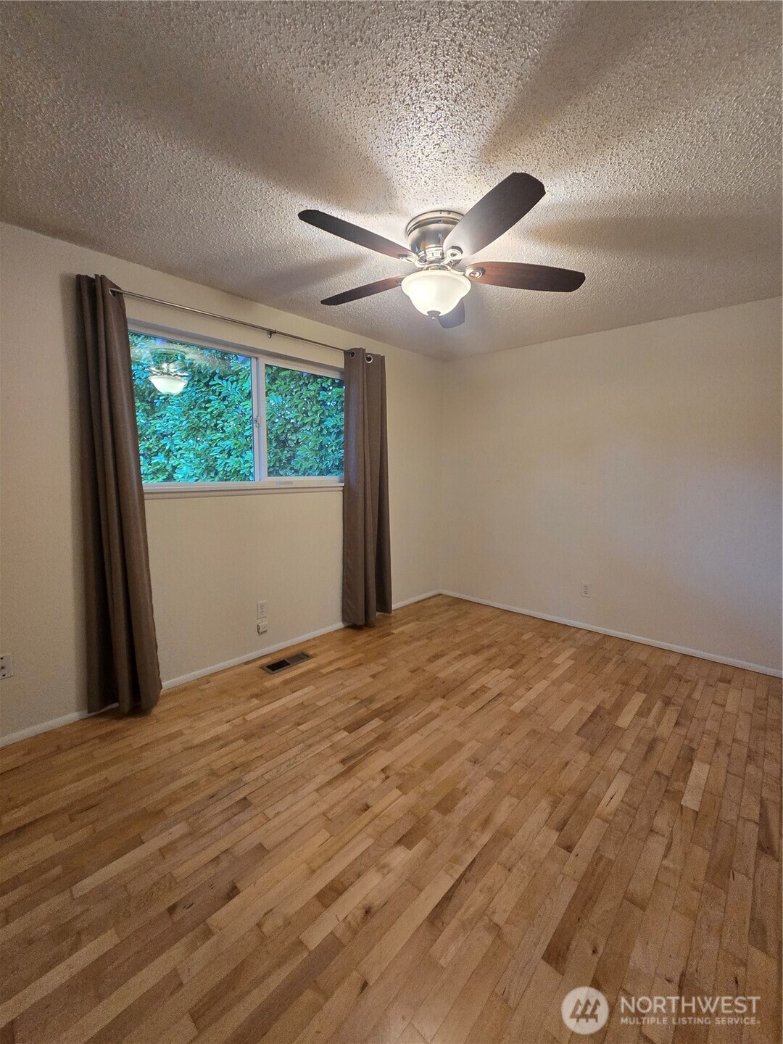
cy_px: 522
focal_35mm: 13
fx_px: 392
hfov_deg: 89.9
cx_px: 392
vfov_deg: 106.2
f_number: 2.2
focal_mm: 2.2
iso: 400
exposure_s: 1/60
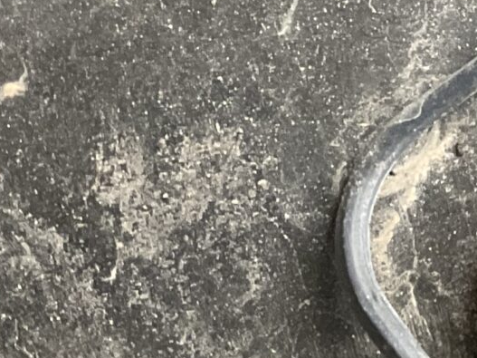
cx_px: 863
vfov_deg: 10.3
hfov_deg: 12.7
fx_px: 1943
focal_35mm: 141
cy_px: -72
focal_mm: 3
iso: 250
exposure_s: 1/40
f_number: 1.8
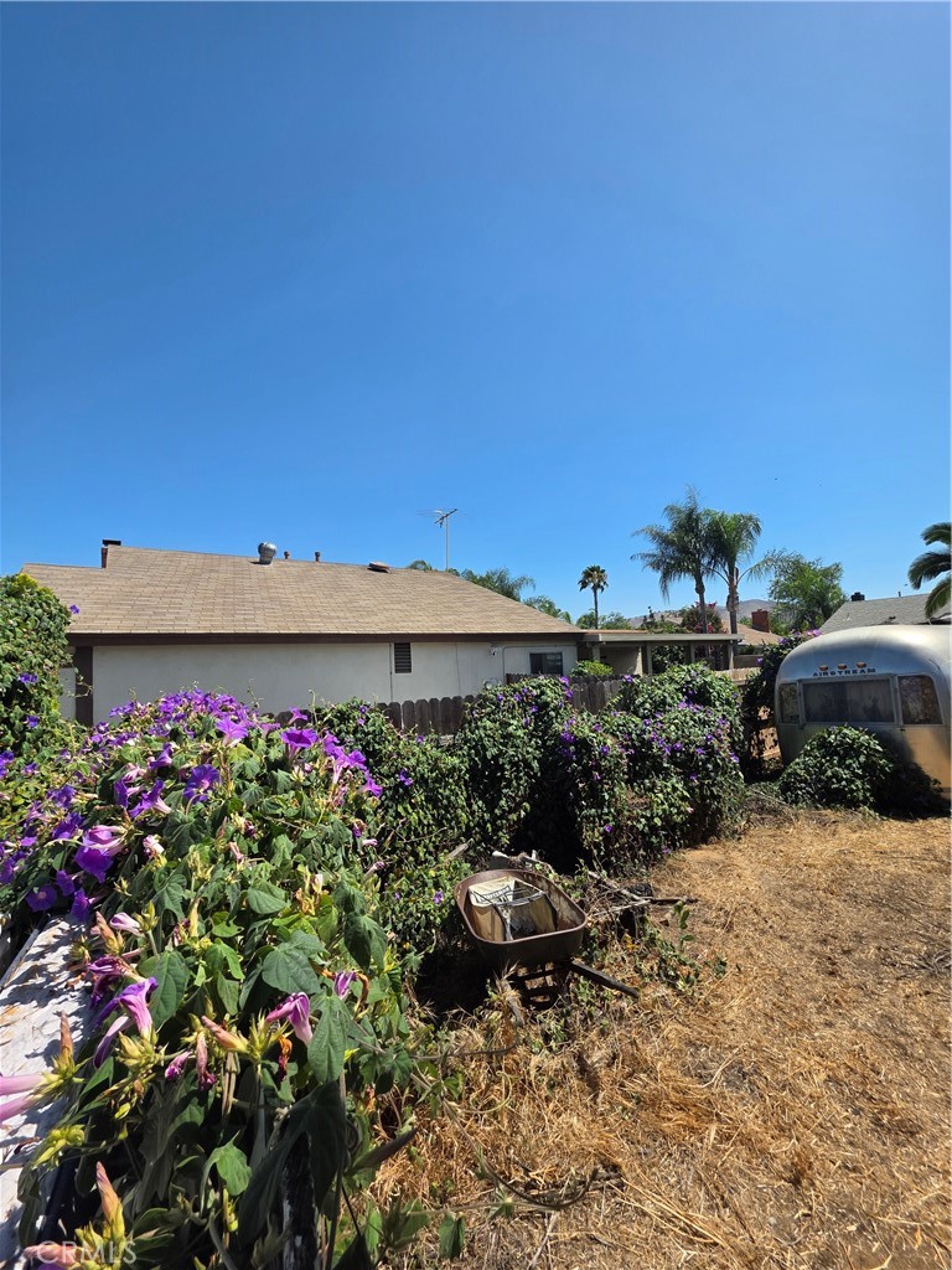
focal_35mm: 13
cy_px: 635
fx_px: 477
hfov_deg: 89.9
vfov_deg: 106.2
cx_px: 476
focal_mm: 2.2
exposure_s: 1/1844
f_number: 1.9
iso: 40
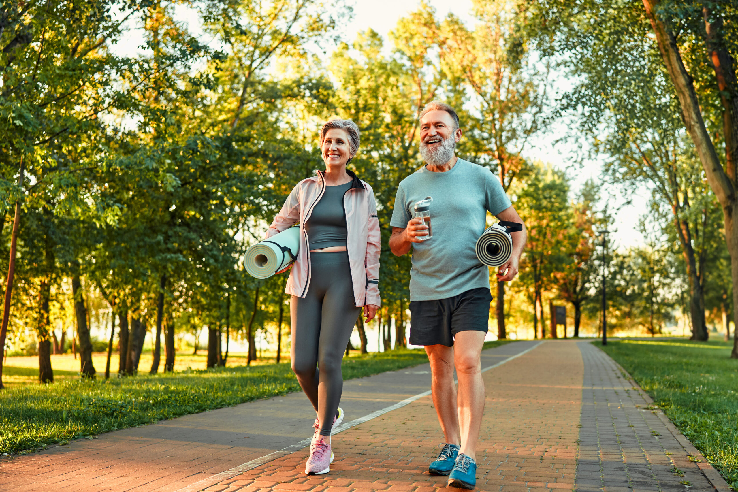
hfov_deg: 54.4
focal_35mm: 35
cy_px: 246
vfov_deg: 37.9
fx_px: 717
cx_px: 369
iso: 400
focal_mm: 35
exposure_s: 1/640
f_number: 2
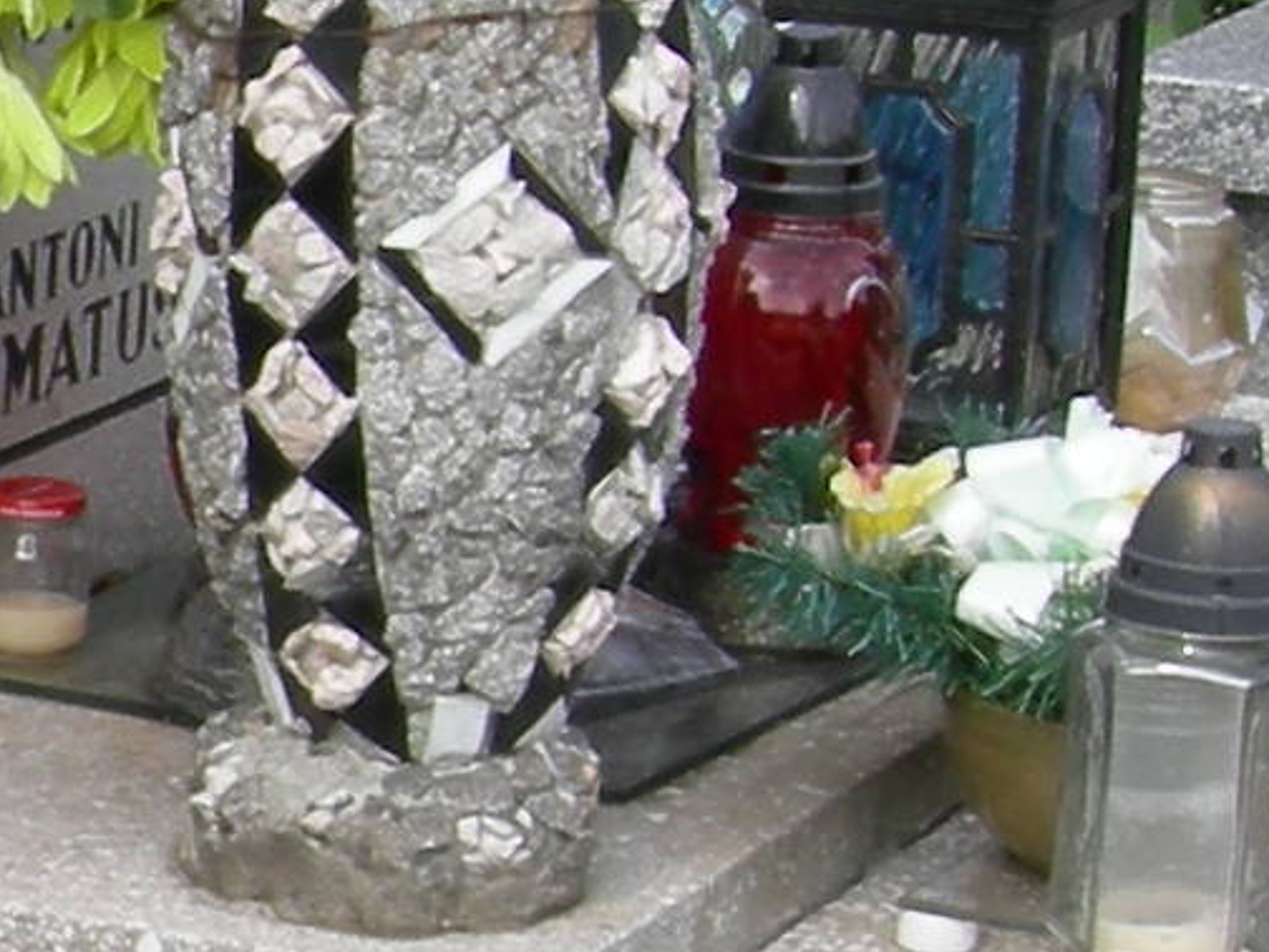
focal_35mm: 185
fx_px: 6782
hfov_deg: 9.4
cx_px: -1941
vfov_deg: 8.0
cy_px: 944
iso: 64
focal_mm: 7.5
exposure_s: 1/165
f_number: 5.4
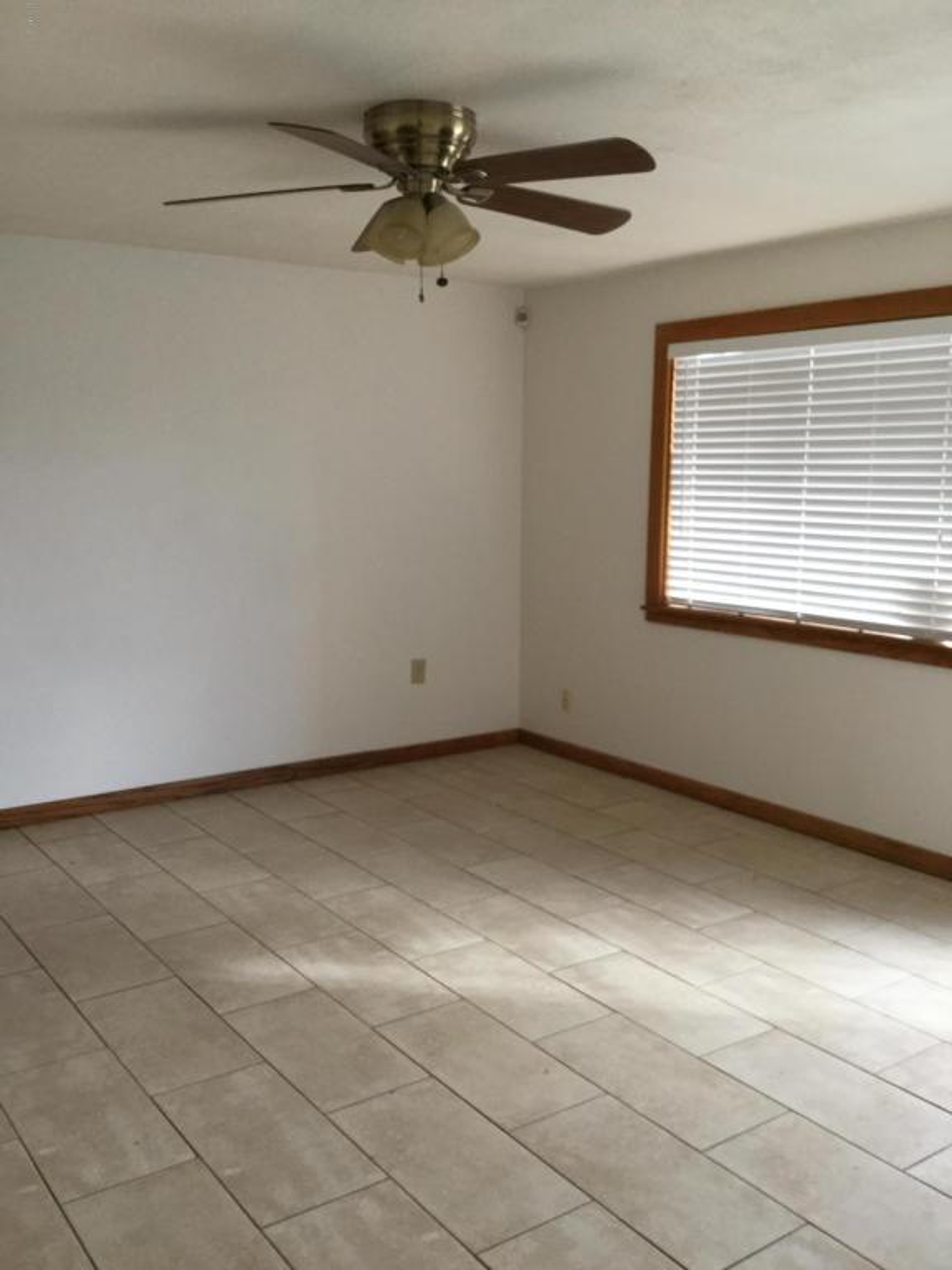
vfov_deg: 58.4
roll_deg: -0.6
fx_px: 1137
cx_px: 476
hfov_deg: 45.4
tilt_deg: -6.5
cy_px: 635
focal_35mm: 31
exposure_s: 1/30
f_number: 2.4
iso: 64
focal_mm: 3.3
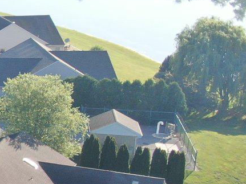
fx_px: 1080
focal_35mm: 152
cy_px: 119
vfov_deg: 9.8
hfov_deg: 11.4
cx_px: -284
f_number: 3.1
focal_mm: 5.45
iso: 100
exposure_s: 1/320
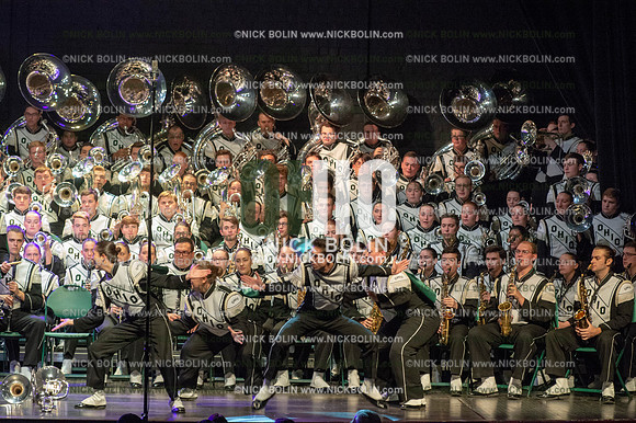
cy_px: 212
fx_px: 3355
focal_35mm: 190
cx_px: 318
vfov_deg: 7.2
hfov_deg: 10.8
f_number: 5.6
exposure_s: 1/200
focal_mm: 190
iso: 8000
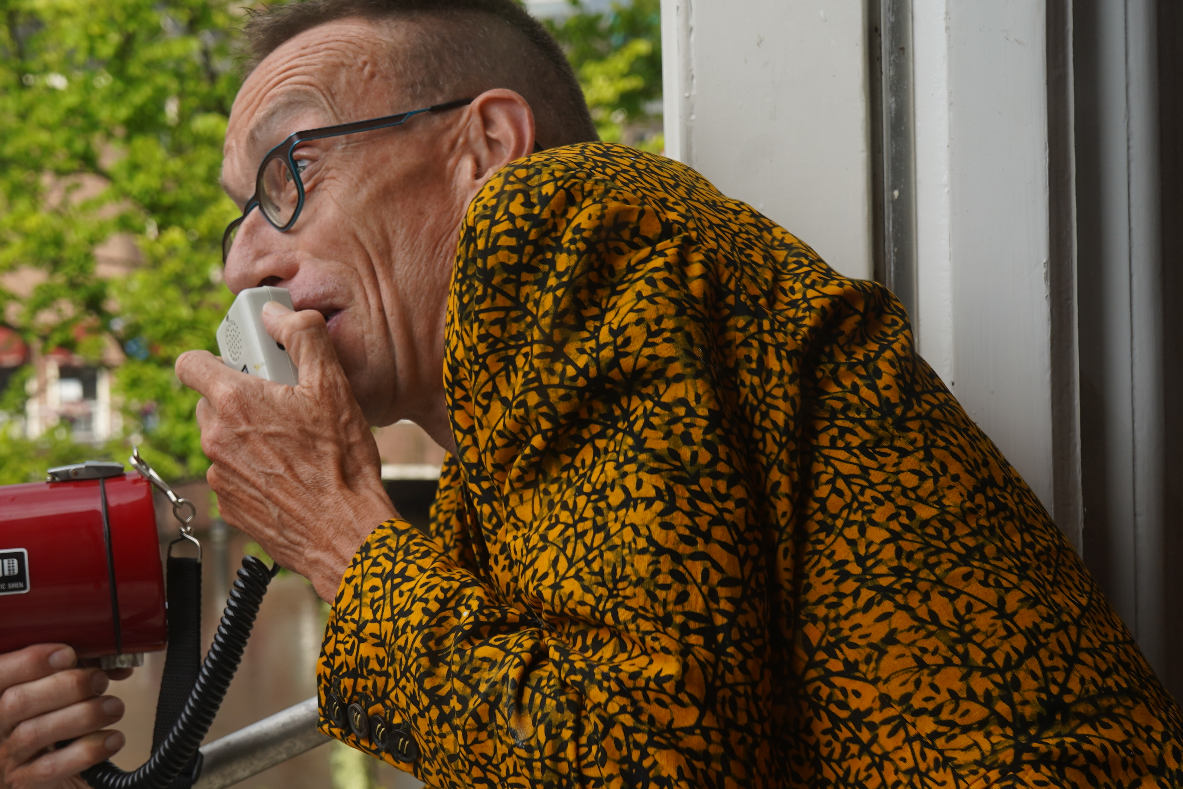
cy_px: 472
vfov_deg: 16.8
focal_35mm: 81
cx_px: 382
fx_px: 2662
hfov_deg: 24.9
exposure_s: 1/125
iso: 100
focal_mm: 44
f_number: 7.1
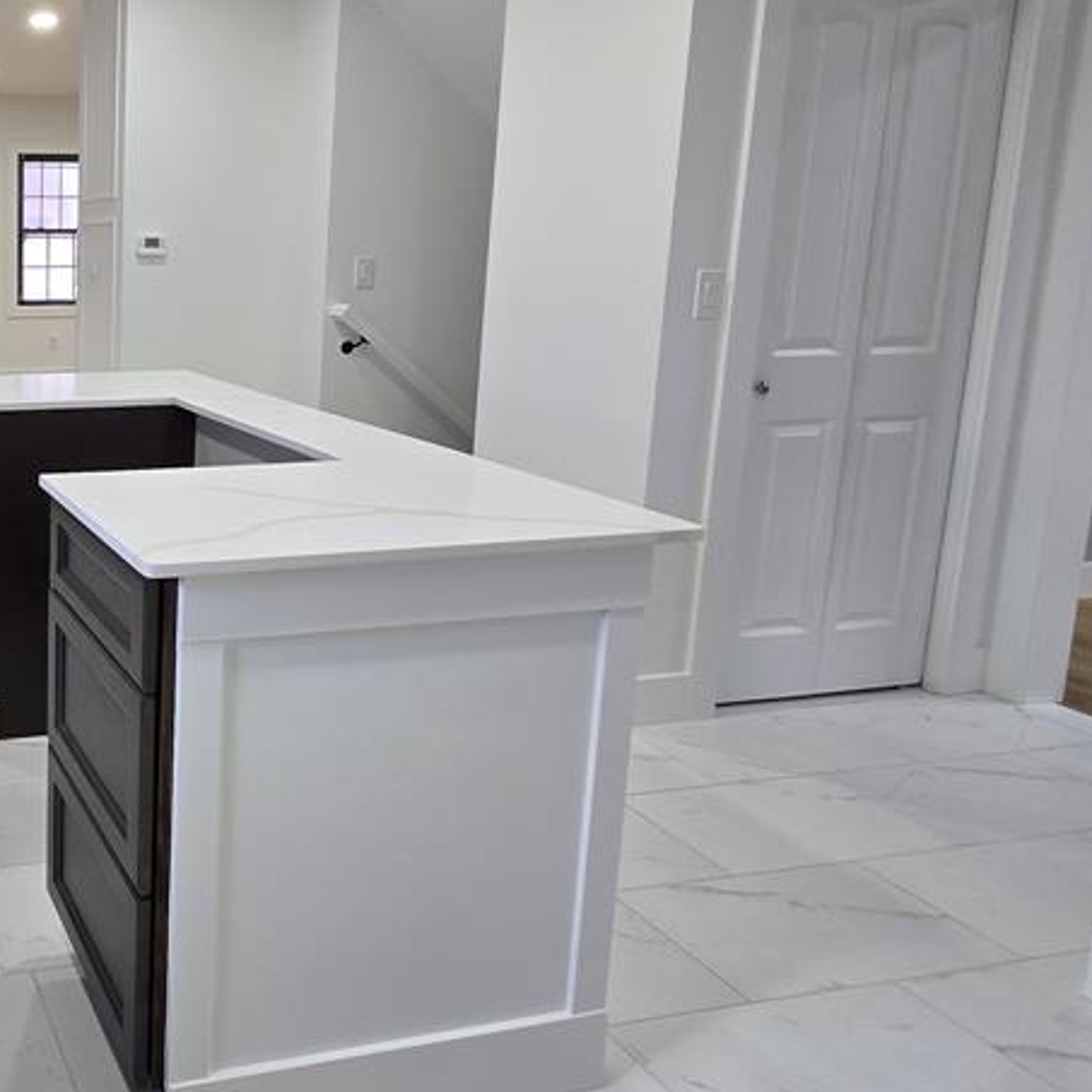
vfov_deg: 59.8
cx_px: -51
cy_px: 381
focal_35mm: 26
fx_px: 928
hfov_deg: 47.8
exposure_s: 1/60
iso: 100
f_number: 2.2
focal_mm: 2.2
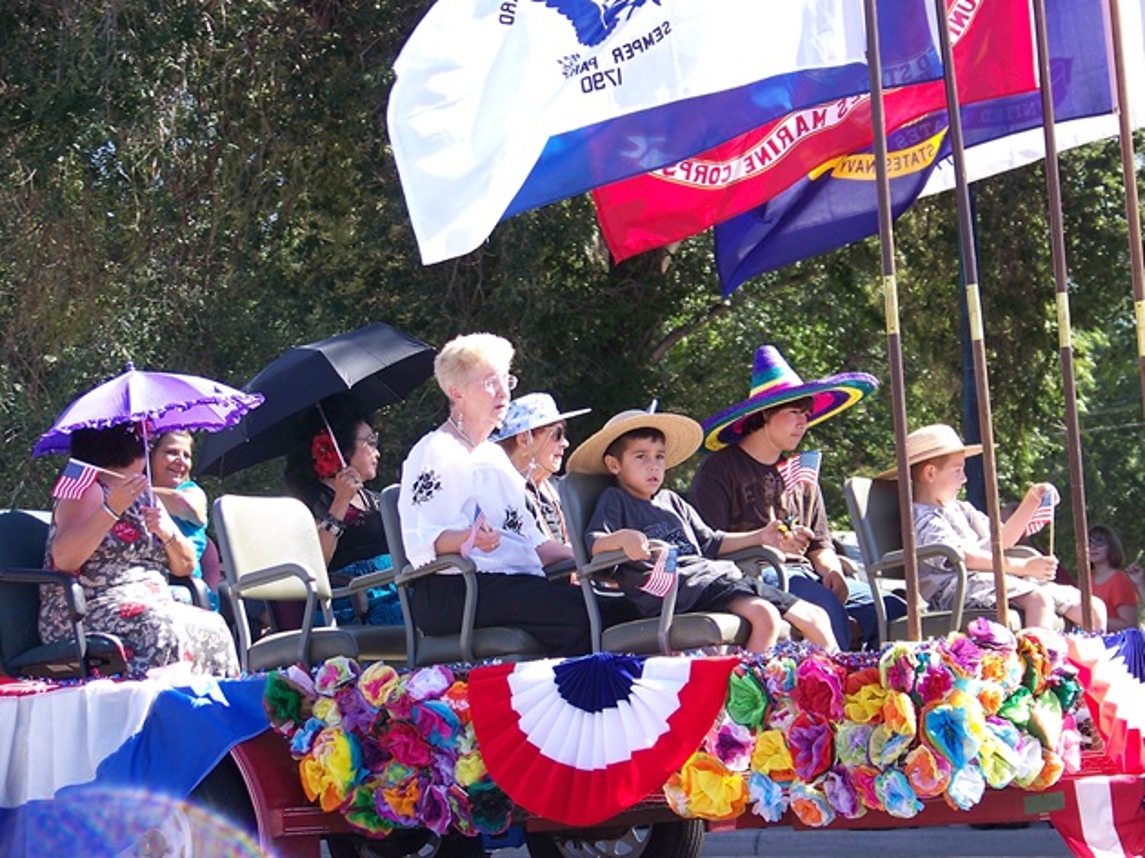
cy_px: 429
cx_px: 572
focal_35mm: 137
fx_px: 4530
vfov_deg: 10.8
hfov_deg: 14.4
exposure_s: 1/125
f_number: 3.2
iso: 64
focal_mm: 22.2
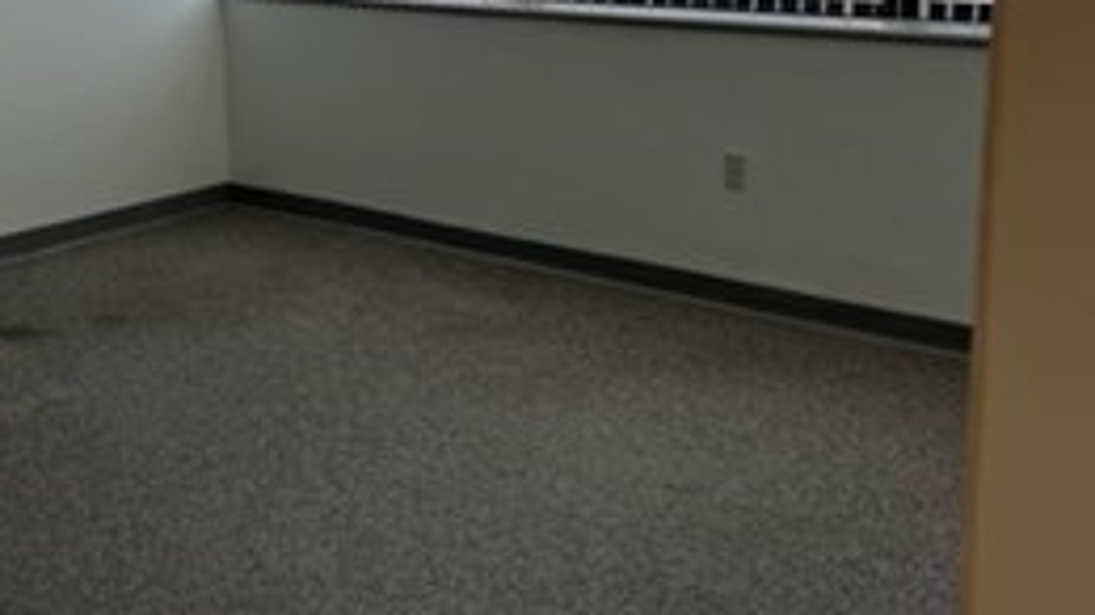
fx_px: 1422
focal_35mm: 49
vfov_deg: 24.1
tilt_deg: -8.0
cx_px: 459
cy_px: 152
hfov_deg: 42.0
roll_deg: +1.8
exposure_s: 1/301
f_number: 1.6
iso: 64
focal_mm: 5.1
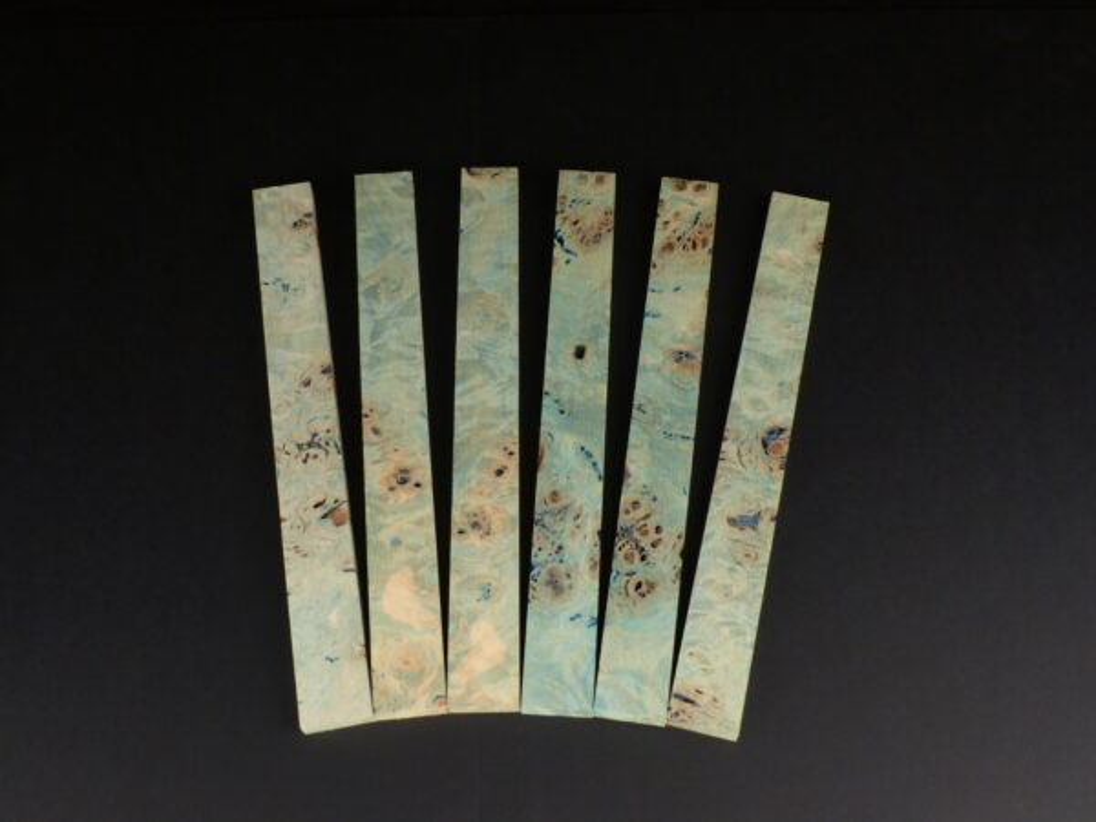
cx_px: 548
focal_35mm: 37
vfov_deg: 38.7
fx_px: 1171
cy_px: 411
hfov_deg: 50.1
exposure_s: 1/25
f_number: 3.5
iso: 200
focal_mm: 6.6
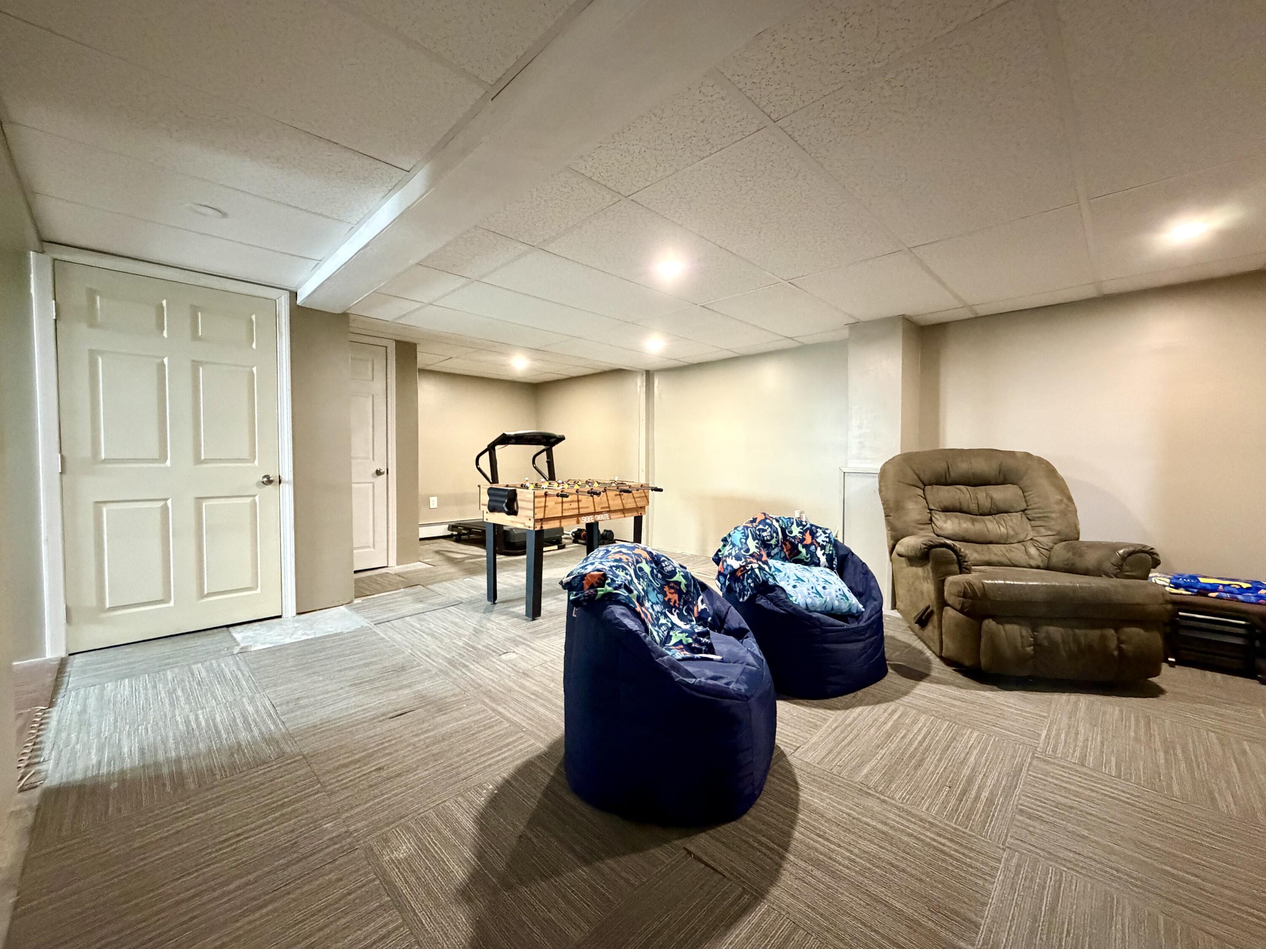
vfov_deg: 85.7
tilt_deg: -1.6
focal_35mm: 14
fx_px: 512
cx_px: 633
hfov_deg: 102.1
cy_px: 474
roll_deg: -0.5
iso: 1250
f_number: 2.2
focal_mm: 2.22
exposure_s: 1/60
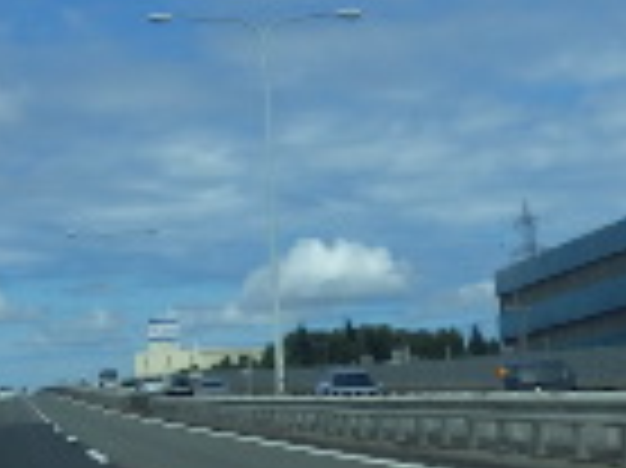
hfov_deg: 17.1
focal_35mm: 115
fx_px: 2078
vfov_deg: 12.4
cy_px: -184
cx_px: 243
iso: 125
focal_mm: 4.5
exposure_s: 1/400
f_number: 7.9
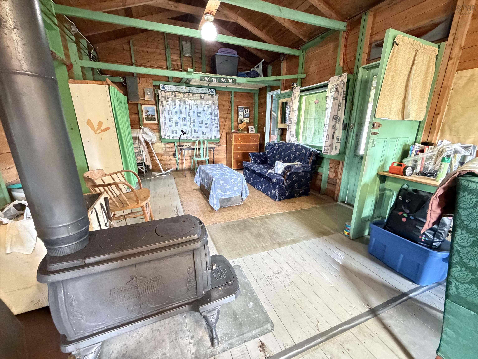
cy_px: 180
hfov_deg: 102.1
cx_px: 239
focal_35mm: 14
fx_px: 193
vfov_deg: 85.7
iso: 1250
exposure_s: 1/40
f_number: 2.2
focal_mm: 2.22
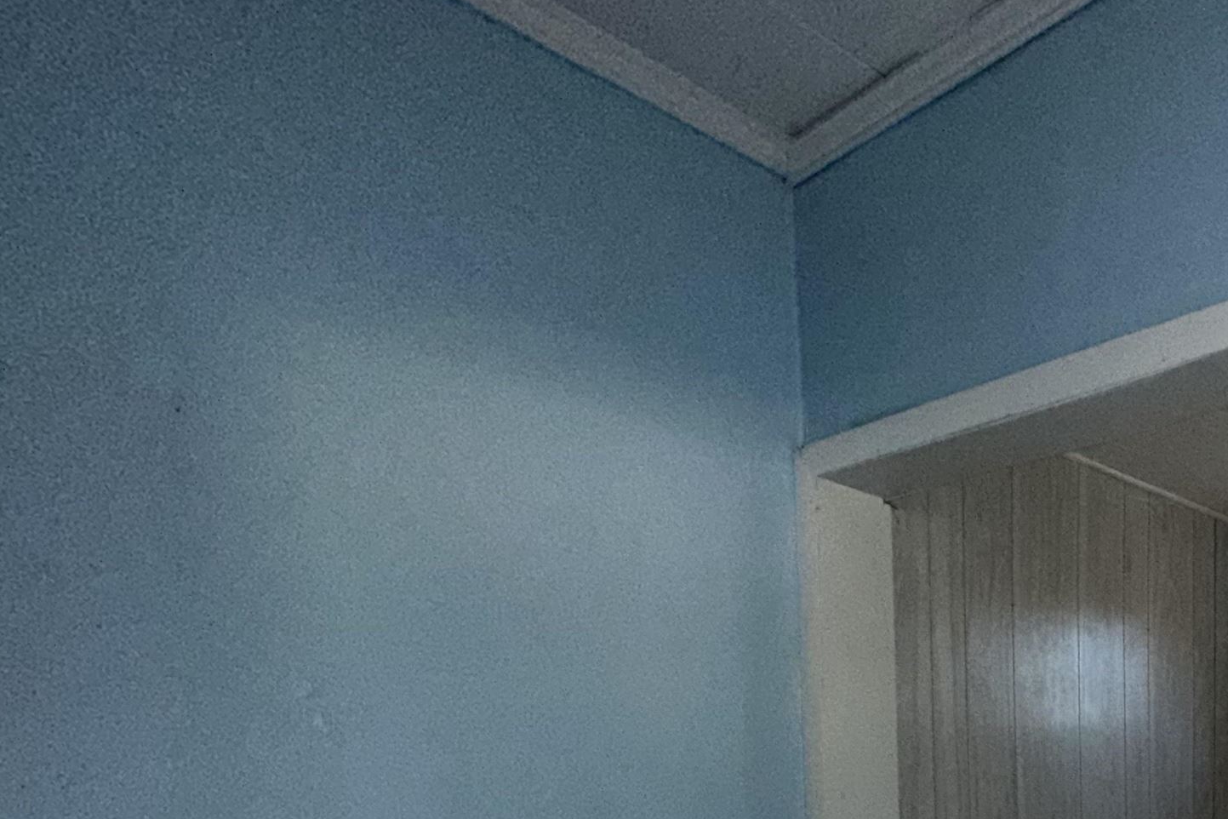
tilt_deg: -7.1
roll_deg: -0.1
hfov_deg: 48.3
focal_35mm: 31
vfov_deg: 34.6
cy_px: 963
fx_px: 1057
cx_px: 1259
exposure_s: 1/60
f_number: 2.2
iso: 200
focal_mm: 2.22
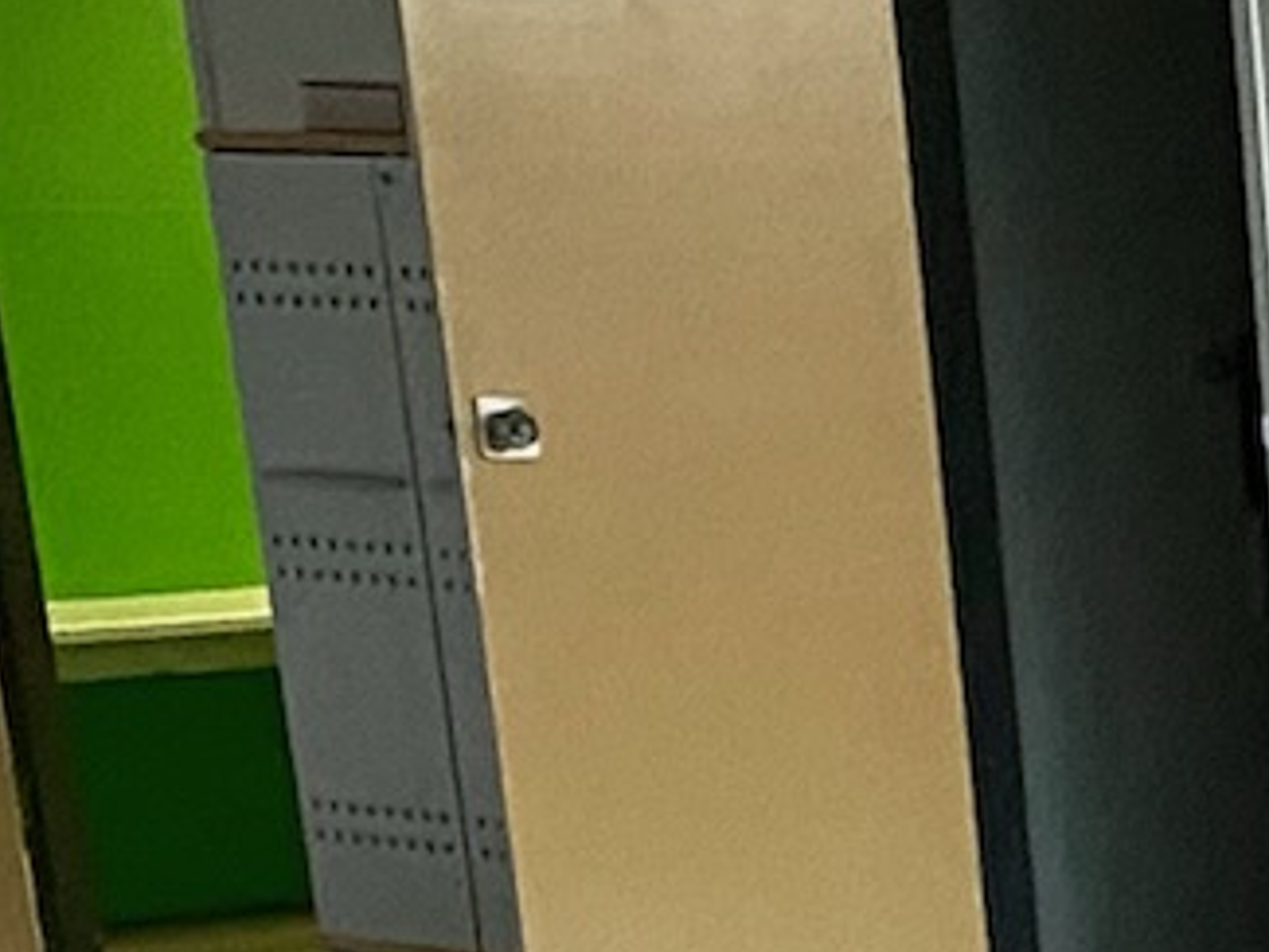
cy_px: 2911
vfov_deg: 7.8
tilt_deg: -25.4
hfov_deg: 10.9
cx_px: 2585
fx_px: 6014
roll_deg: -0.1
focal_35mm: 164
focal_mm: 4.25
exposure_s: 1/60
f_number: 1.8
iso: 400
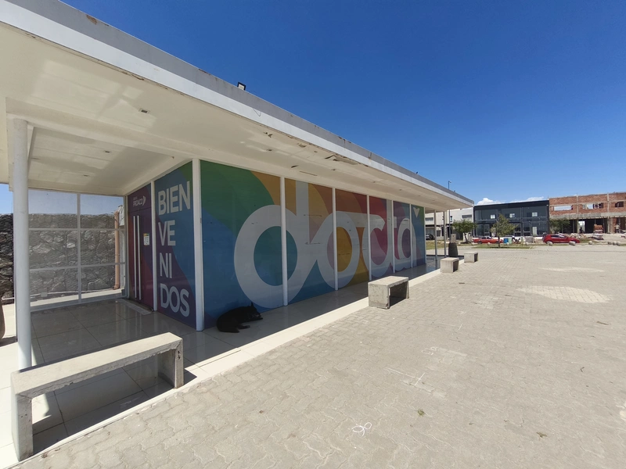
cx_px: 313
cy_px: 234
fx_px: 271
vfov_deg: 81.7
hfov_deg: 98.2
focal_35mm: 15
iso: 50
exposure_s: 1/1401
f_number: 2.2
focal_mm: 1.91
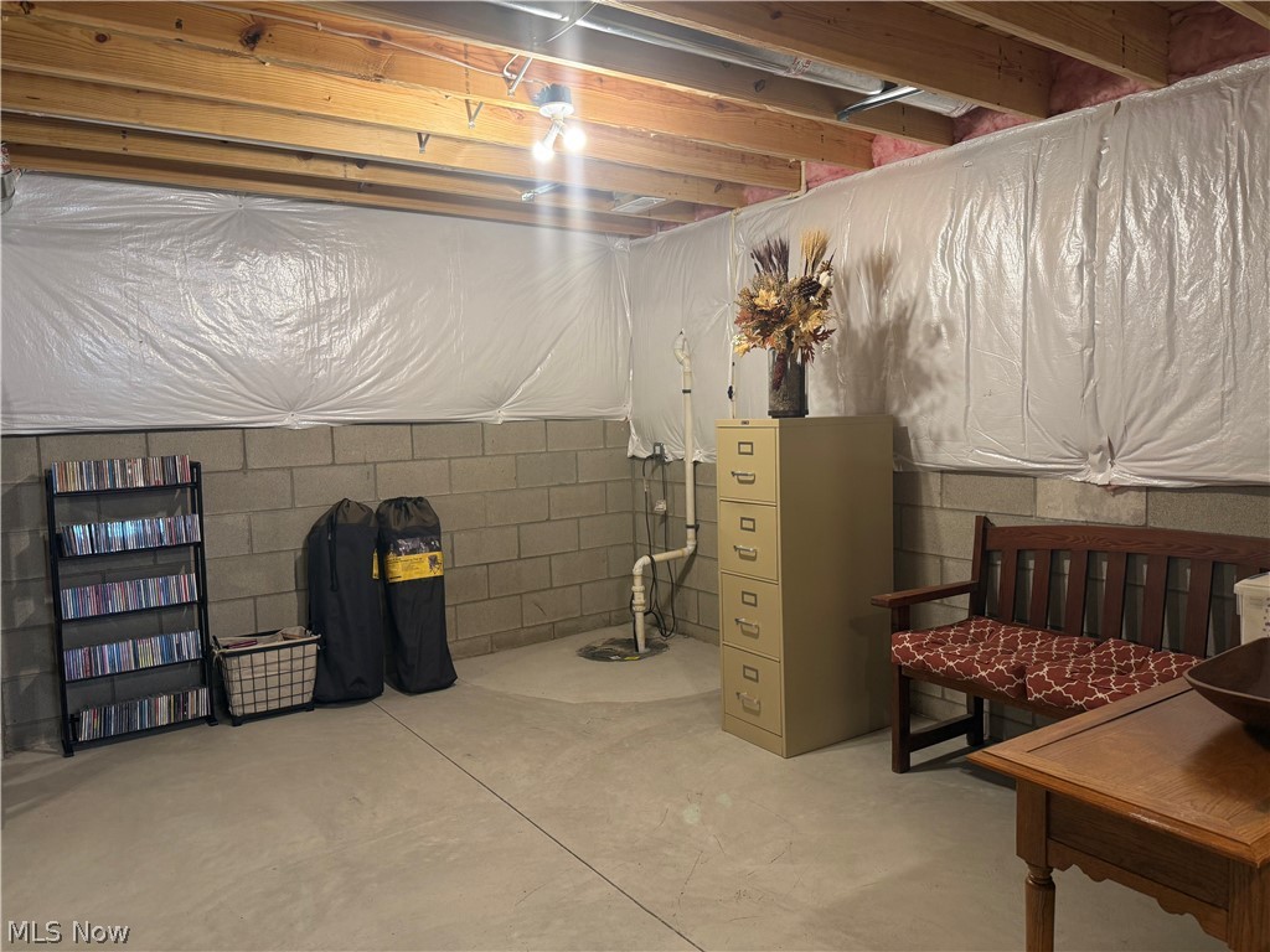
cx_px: 635
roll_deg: +1.2
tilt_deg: -4.5
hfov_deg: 71.6
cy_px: 476
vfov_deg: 56.8
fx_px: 881
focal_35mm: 24
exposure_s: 1/60
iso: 160
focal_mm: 6.76
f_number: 1.78
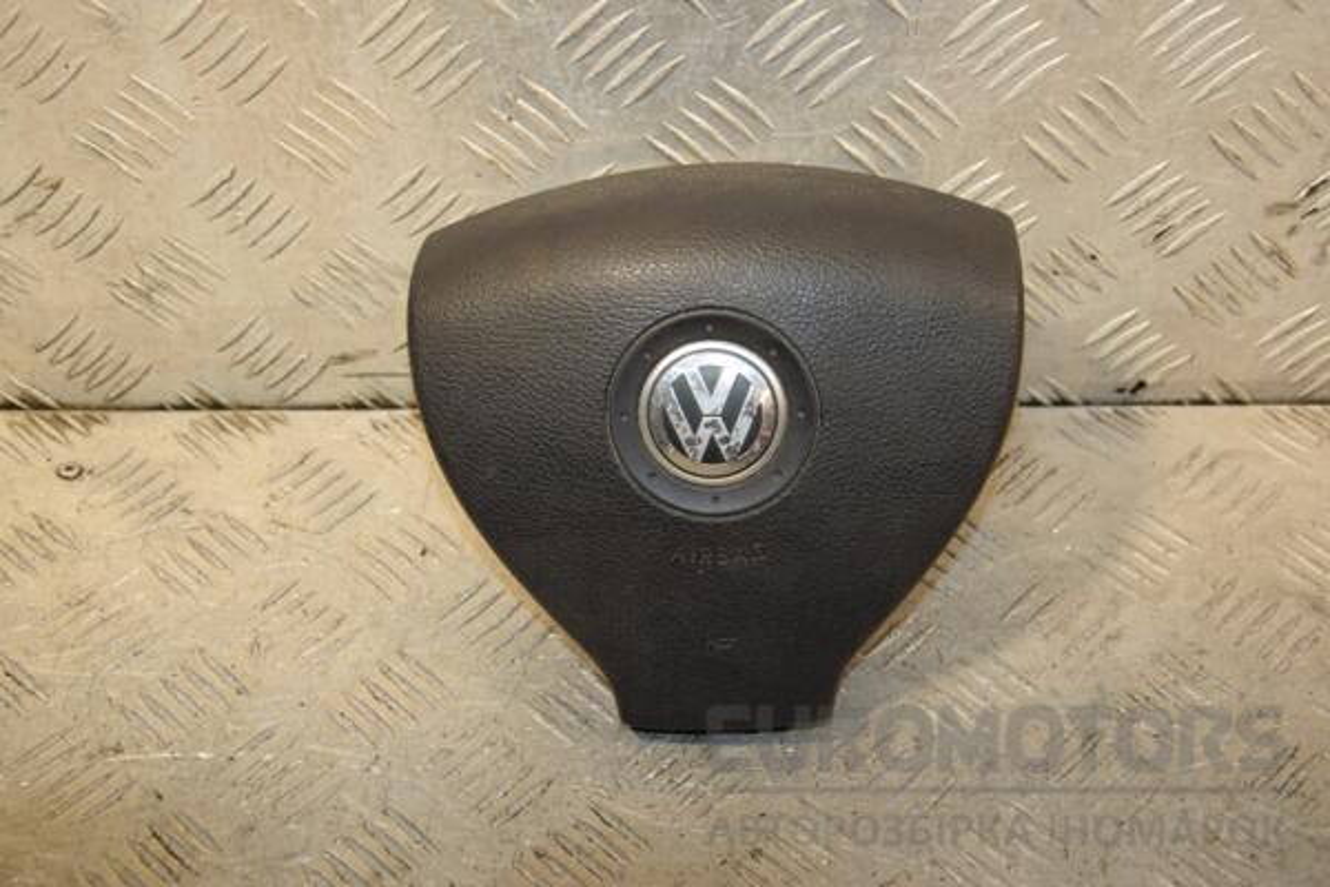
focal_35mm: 63
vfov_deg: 21.6
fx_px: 2327
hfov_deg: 31.9
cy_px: 444
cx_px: 665
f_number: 5
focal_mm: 42
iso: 800
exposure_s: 1/200
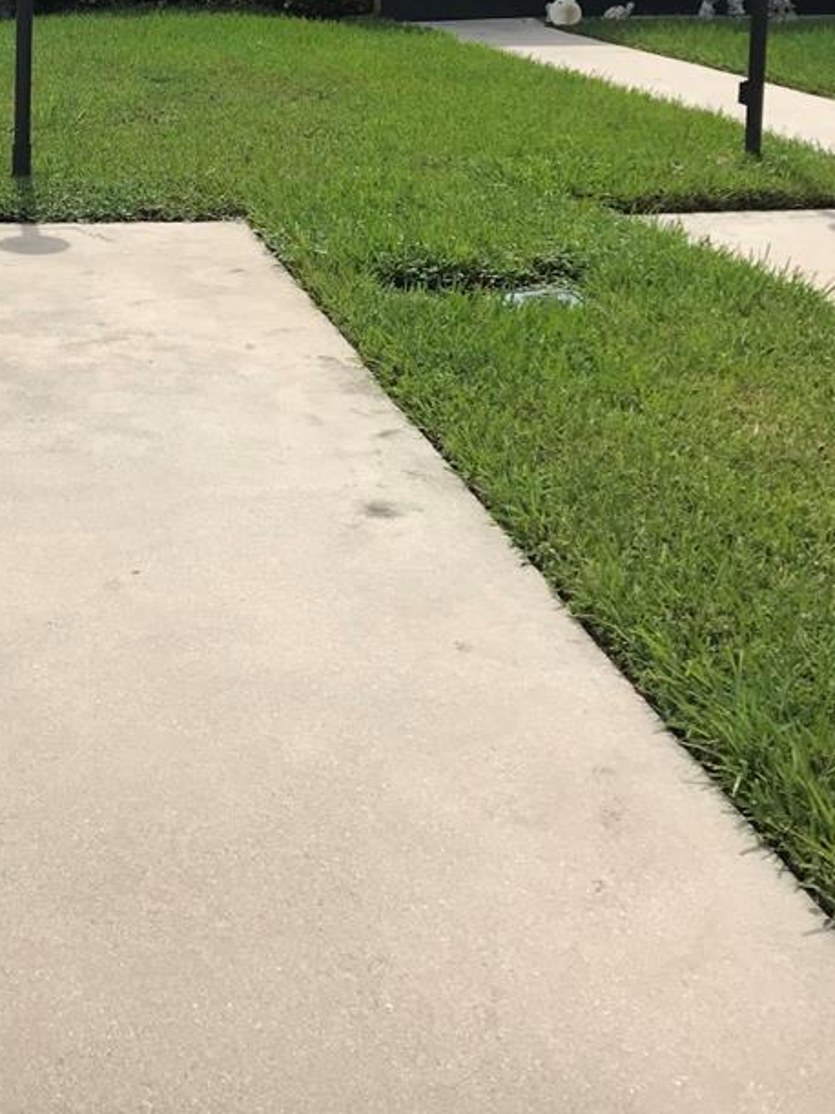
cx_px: 80
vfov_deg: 33.3
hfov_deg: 25.7
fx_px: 1770
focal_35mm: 55
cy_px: 137
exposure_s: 1/3690
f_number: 1.8
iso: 20
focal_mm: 3.99
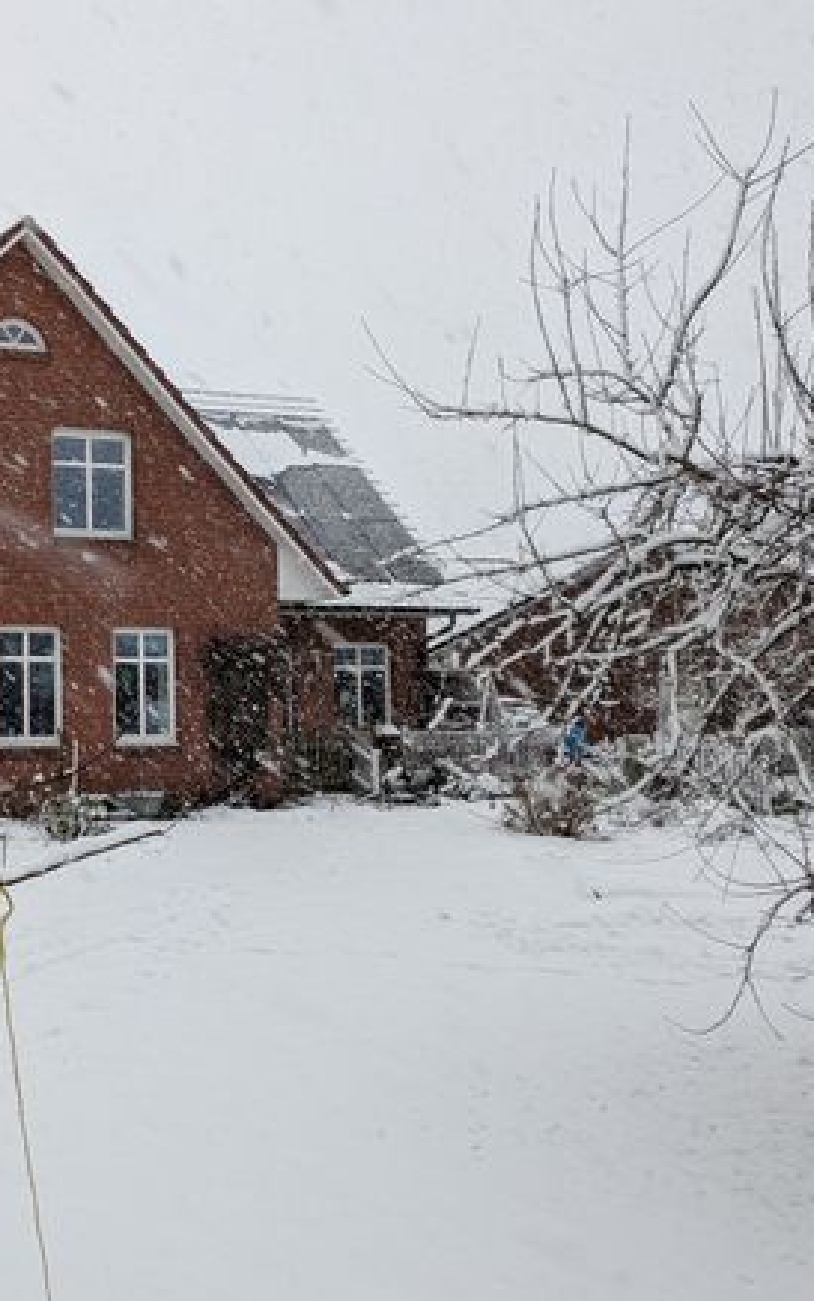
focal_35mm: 35
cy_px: 648
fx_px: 1241
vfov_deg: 55.3
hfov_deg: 34.2
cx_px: 75
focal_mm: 4.53
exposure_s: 1/188
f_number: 1.7
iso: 38
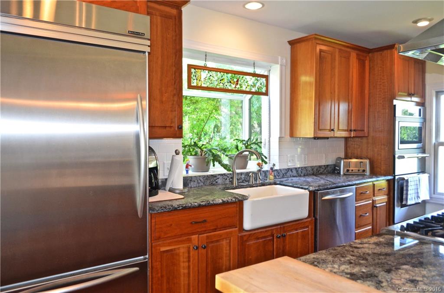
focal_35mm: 27
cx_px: 222
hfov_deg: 67.5
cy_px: 146
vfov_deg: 47.7
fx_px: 332
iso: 1000
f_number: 3.5
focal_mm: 18
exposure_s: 1/60
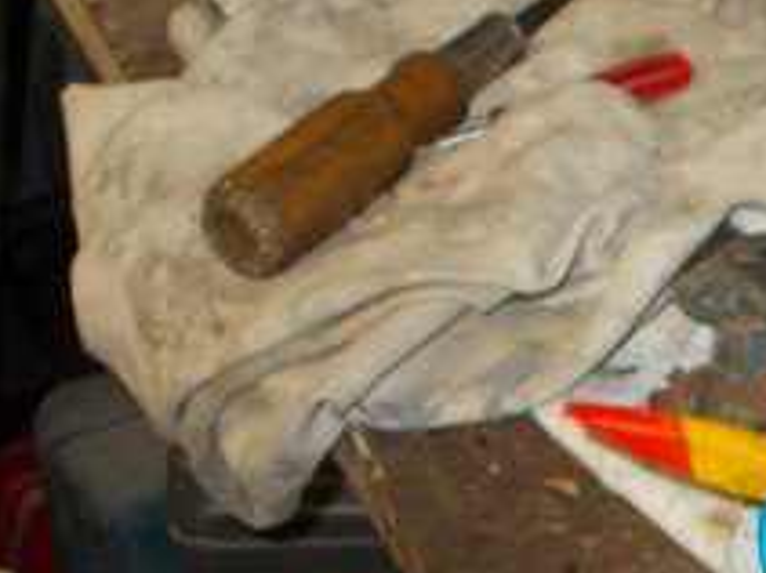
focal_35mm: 146
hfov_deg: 13.0
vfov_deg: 10.1
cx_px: 1031
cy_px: 513
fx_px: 3229
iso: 200
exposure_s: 1/30
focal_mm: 7.9
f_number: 4.2
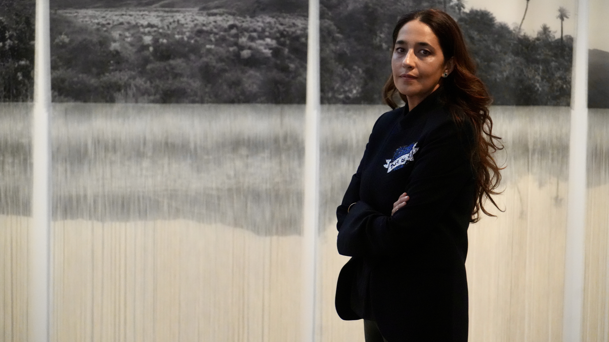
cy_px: 152
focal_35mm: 74
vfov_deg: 16.3
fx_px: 1195
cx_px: 305
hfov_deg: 28.6
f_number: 4
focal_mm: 70
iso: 8000
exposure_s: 1/125
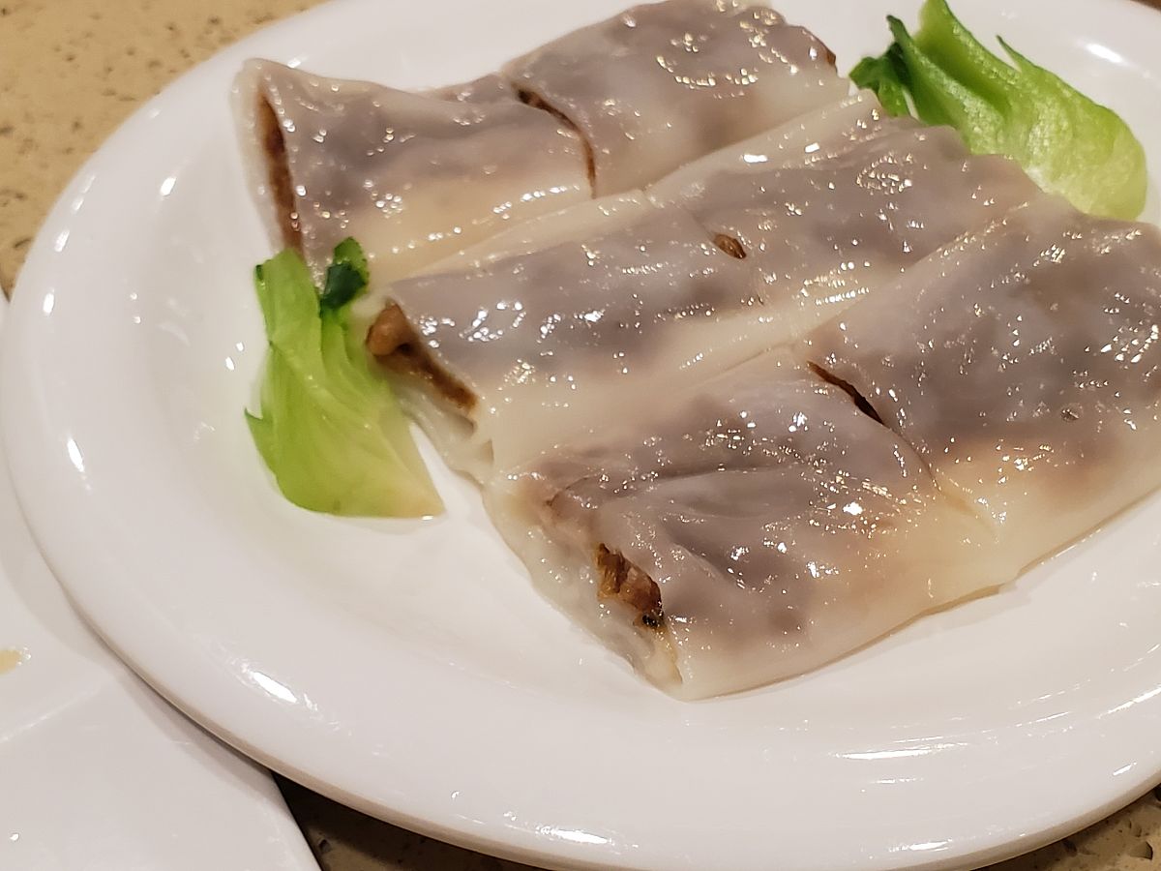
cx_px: 580
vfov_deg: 53.1
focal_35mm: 26
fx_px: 872
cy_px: 436
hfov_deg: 67.3
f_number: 2.4
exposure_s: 1/100
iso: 250
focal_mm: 4.3
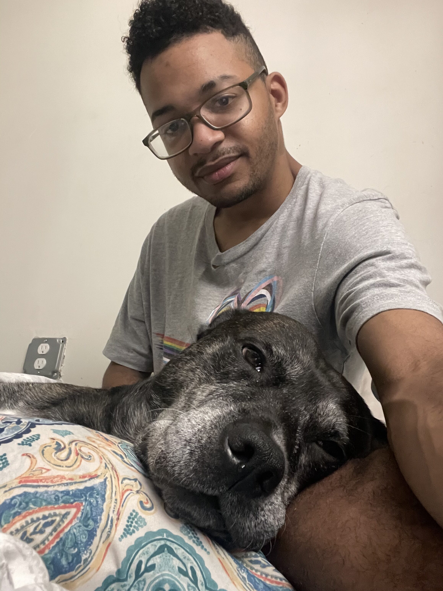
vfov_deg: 60.0
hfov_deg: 46.8
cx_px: 222
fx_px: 512
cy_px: 296
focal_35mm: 30
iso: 800
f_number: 2.2
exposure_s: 1/15
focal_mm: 2.71
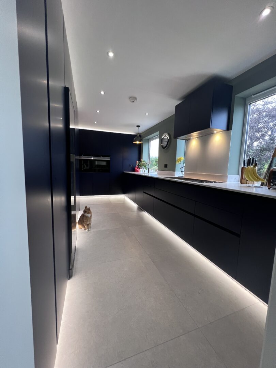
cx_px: 138
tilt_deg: -6.0
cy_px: 184
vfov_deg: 106.2
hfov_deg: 89.9
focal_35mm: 13
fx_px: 138
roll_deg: -0.7
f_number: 1.8
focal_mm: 1.57
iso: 200
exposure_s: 1/100
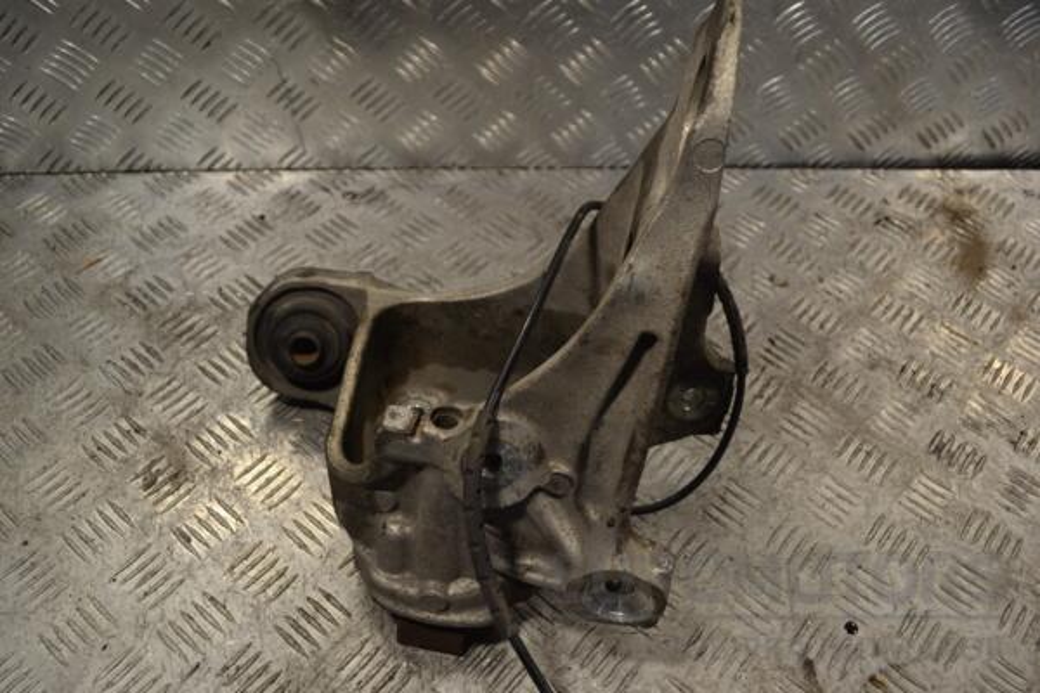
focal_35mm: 33
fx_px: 953
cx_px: 520
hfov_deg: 57.2
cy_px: 346
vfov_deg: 40.0
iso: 250
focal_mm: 22
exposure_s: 1/125
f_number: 5.6
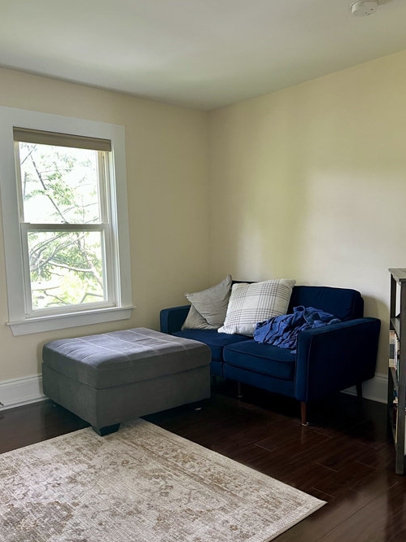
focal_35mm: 30
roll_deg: +1.0
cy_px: 291
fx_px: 469
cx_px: 181
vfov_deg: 59.9
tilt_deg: -6.0
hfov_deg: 46.7
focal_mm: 5.7
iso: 200
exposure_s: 1/60
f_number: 1.5
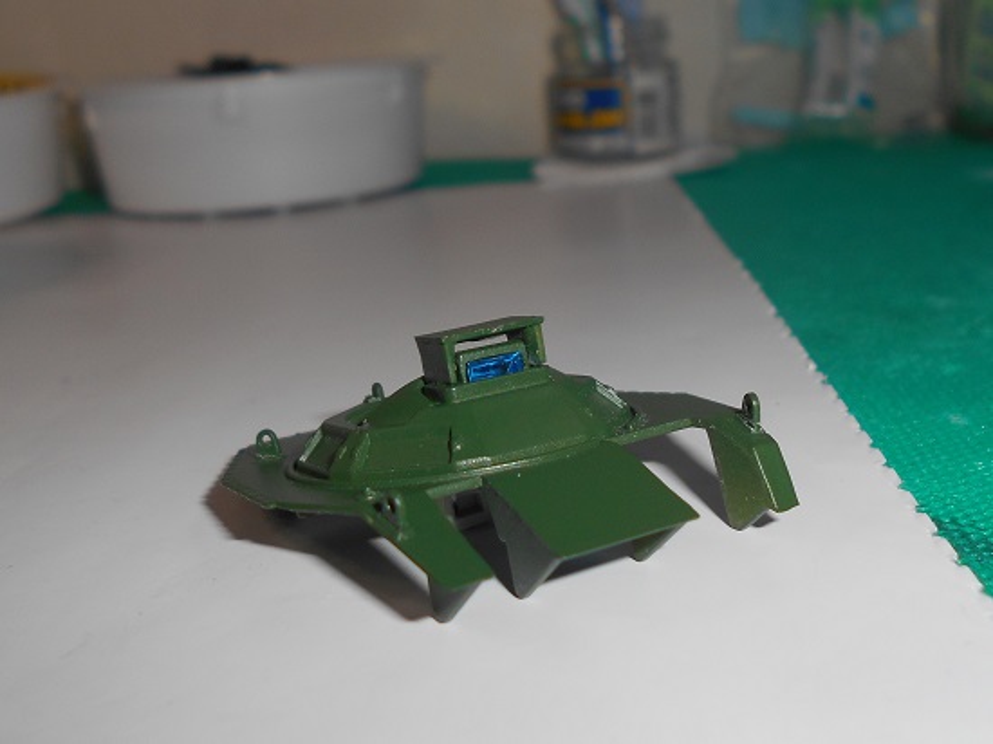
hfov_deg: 60.0
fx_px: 860
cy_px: 372
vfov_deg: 46.8
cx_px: 496
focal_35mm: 30
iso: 80
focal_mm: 5.1
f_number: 8.5
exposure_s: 1/60
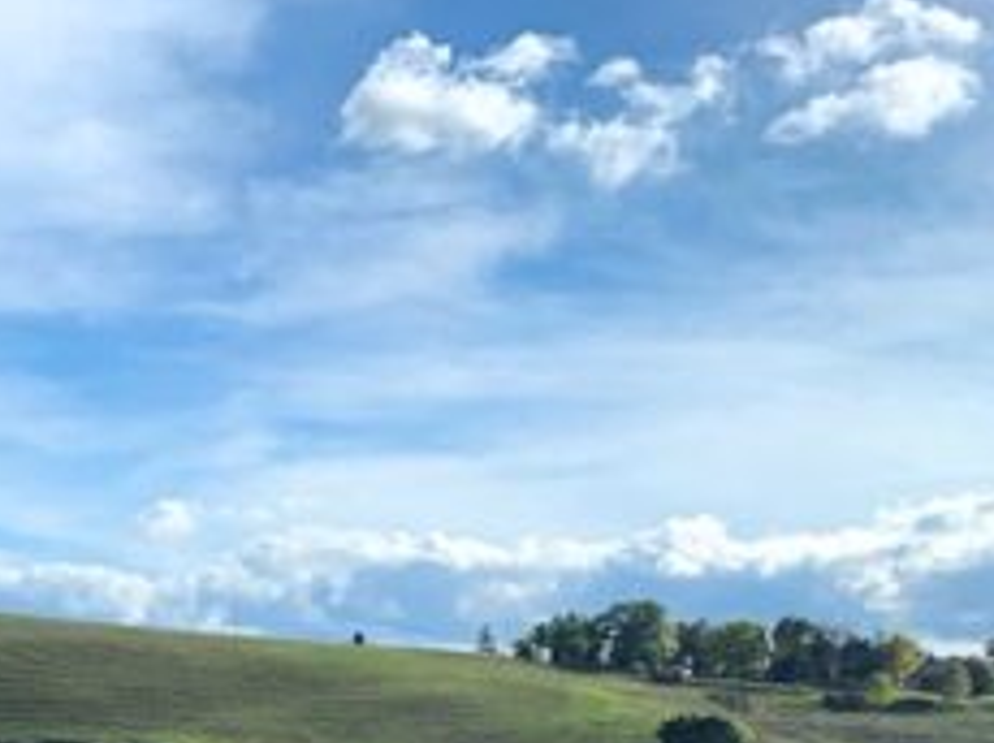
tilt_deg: -7.7
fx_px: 2496
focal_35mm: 87
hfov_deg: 21.1
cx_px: -173
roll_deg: -2.6
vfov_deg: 15.5
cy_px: 1136
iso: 25
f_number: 1.8
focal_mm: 4.25
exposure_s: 1/2160
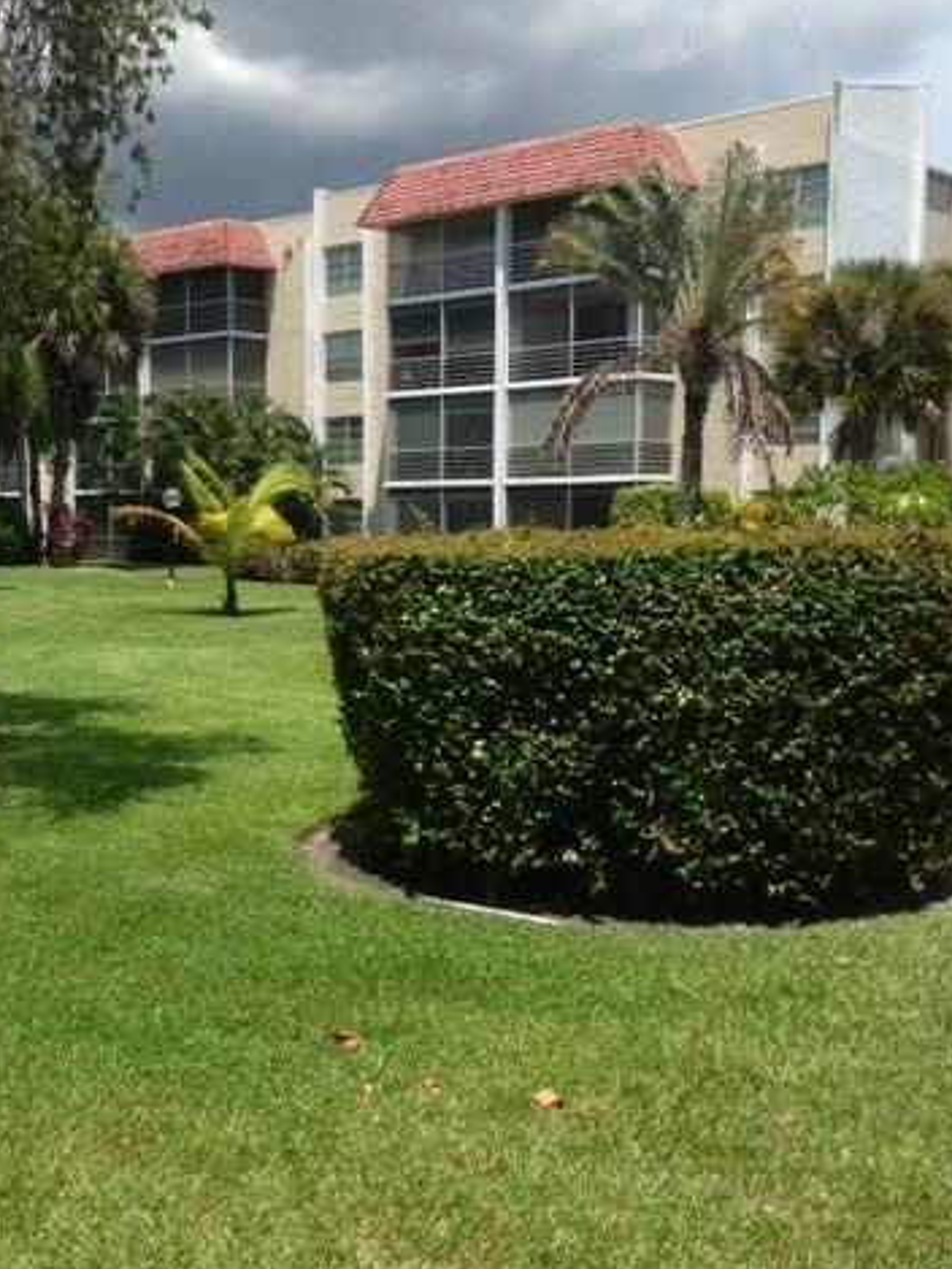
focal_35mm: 45
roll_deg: -0.2
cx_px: 314
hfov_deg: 31.9
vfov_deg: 42.0
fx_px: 1649
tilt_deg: -7.7
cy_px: 676
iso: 50
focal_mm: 4.12
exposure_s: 1/1261
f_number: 2.4
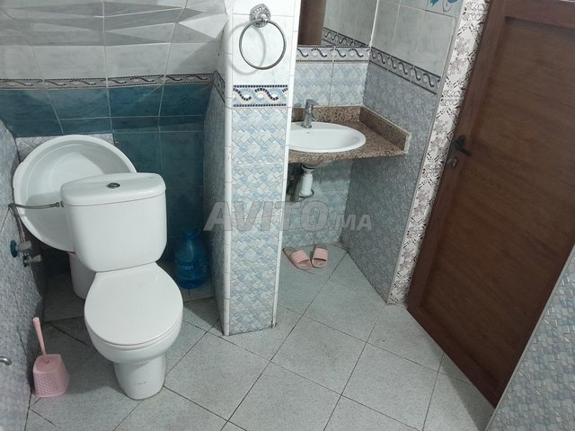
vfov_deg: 53.1
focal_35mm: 26
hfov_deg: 67.3
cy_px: 216
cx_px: 288
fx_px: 432
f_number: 1.8
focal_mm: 3.98
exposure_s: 1/25
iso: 1000
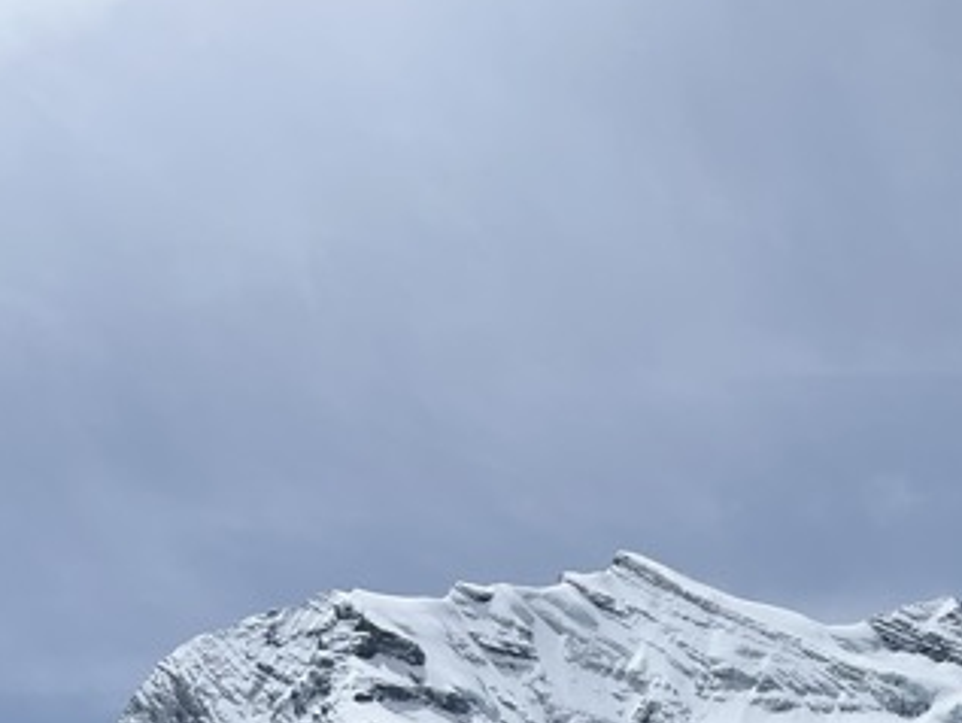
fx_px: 2335
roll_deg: +3.6
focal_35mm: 84
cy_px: 930
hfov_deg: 22.9
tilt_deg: +10.6
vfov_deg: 16.6
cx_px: 807
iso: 40
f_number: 1.5
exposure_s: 1/16393
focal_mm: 5.7
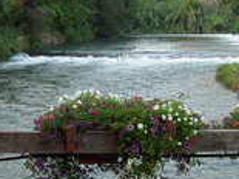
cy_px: 99
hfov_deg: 20.0
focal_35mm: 98
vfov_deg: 15.1
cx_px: 130
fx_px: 676
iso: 50
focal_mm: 6.3
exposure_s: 1/65.9
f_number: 2.9
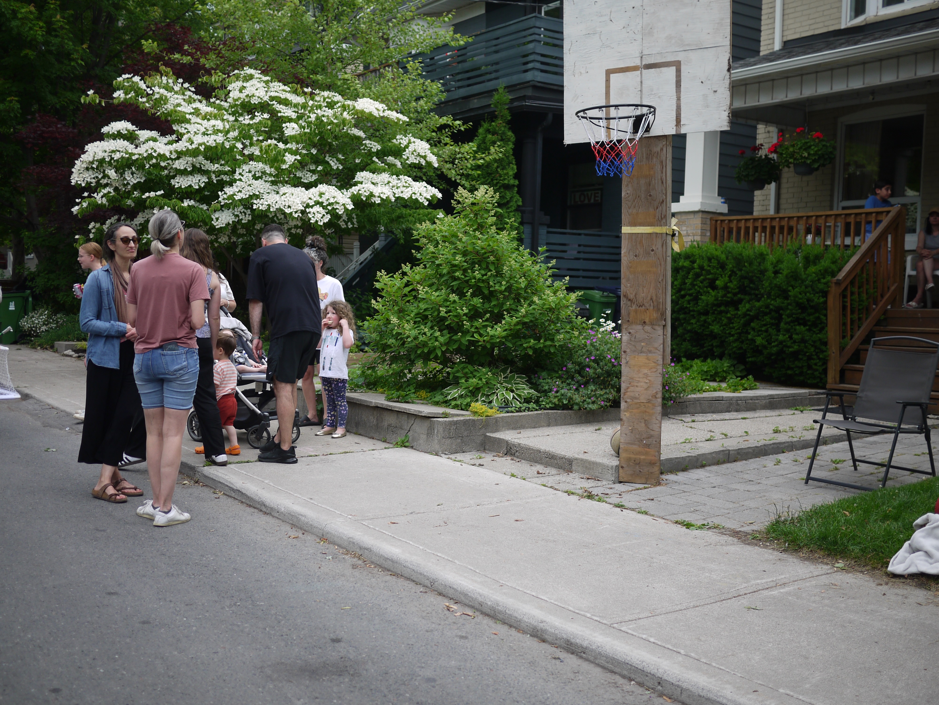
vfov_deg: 36.0
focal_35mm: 40
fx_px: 1085
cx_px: 470
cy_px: 352
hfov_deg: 46.8
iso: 100
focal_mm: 20
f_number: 1.8
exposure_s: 1/800
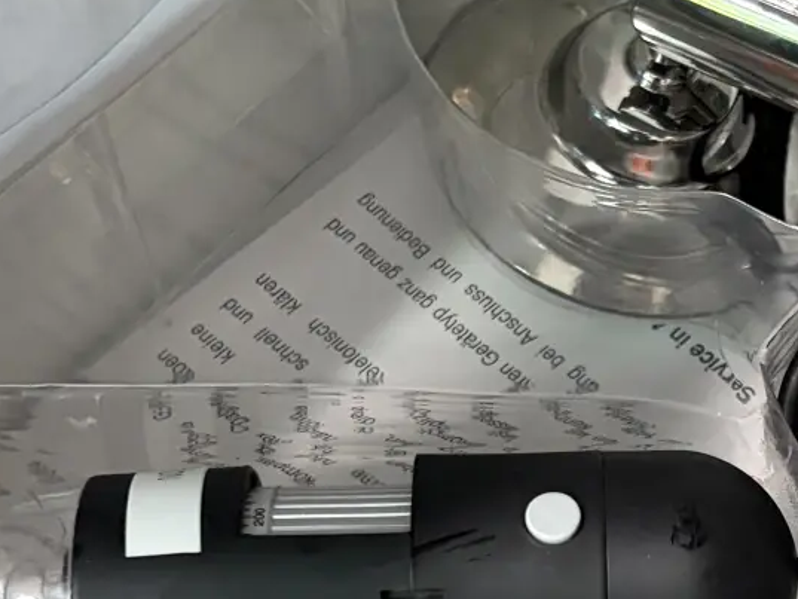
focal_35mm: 93
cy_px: 504
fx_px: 2144
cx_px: 609
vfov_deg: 15.8
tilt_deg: -61.0
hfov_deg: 20.9
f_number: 1.6
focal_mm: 5.96
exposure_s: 1/33
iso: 640
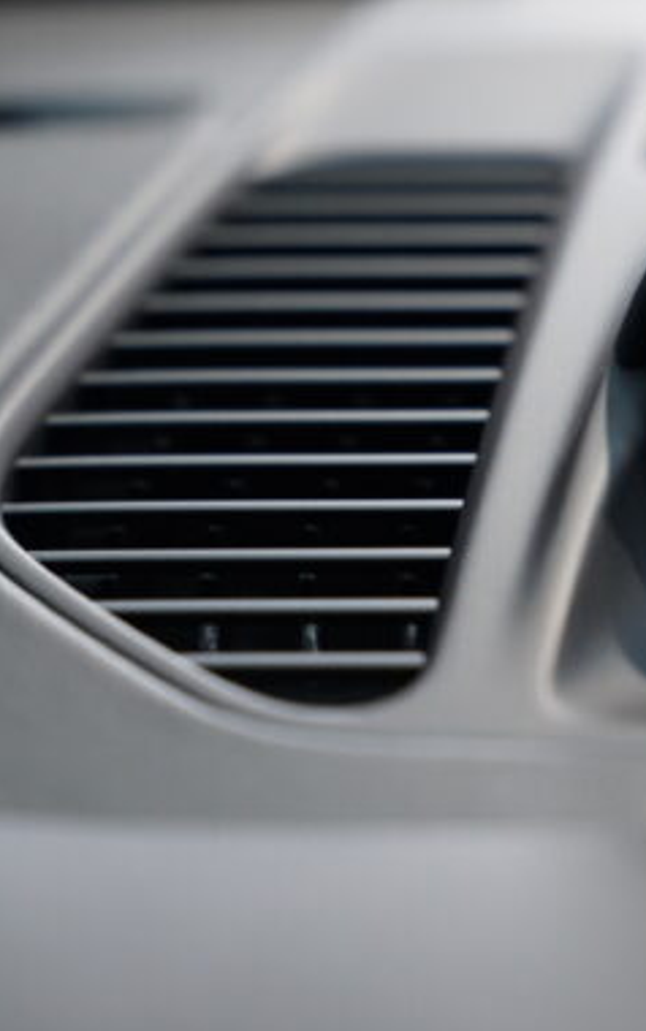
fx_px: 4050
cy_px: 431
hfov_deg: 8.9
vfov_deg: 14.5
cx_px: 904
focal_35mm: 144
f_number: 2.8
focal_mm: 70
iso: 1600
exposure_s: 1/80
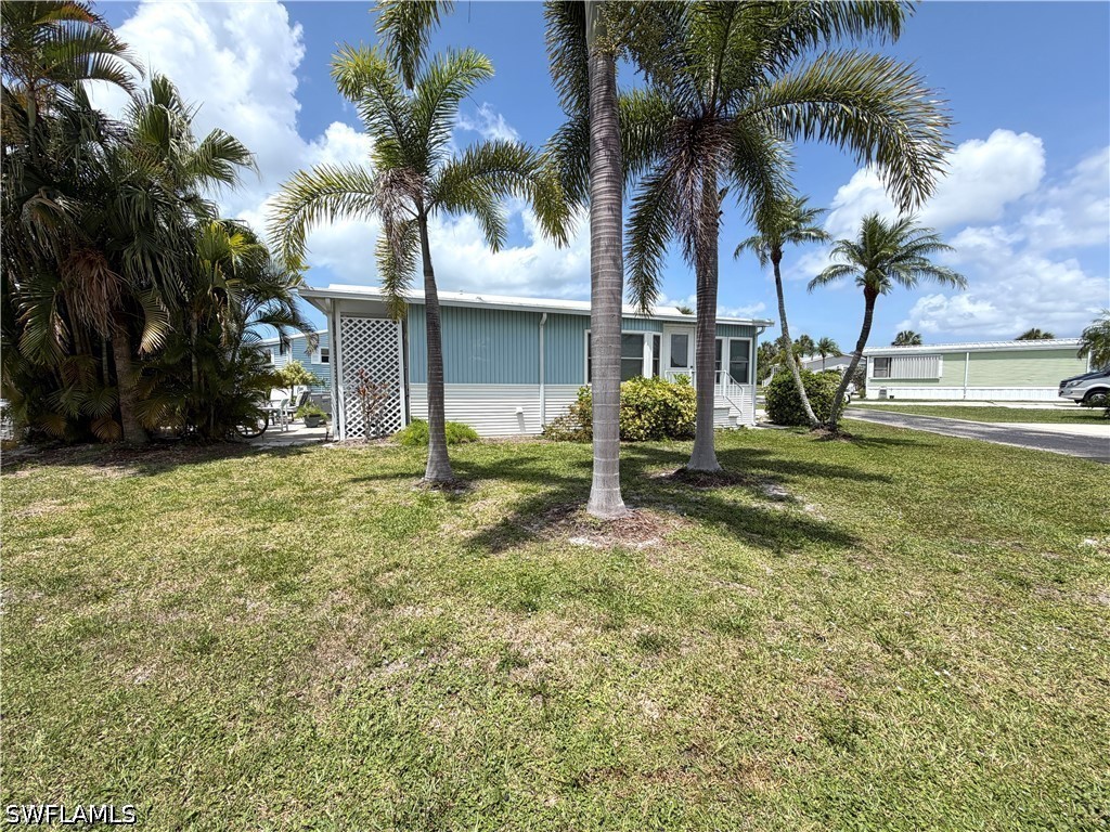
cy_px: 416
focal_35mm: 14
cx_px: 555
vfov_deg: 85.7
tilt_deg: -3.5
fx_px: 449
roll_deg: +0.4
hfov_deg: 102.1
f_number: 2.2
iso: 20
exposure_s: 1/1001
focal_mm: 2.22
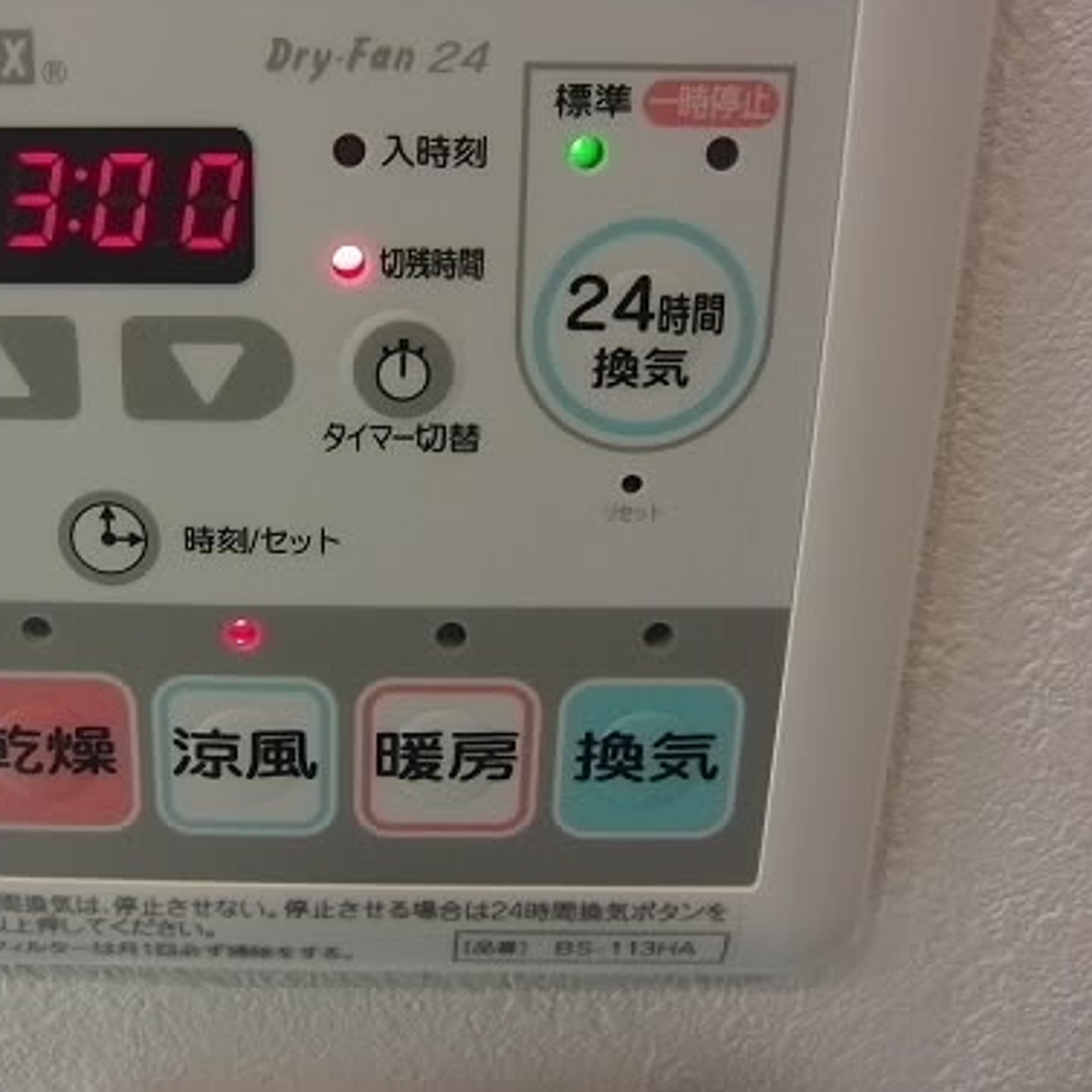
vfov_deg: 45.6
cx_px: 330
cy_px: 408
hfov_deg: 45.1
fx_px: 1285
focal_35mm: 36
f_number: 3.2
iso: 320
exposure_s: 1/60
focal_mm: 4.3
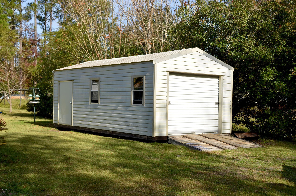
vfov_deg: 28.0
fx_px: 394
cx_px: 148
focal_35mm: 48
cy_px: 98
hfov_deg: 41.2
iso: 100
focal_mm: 32
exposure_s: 1/250
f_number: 9
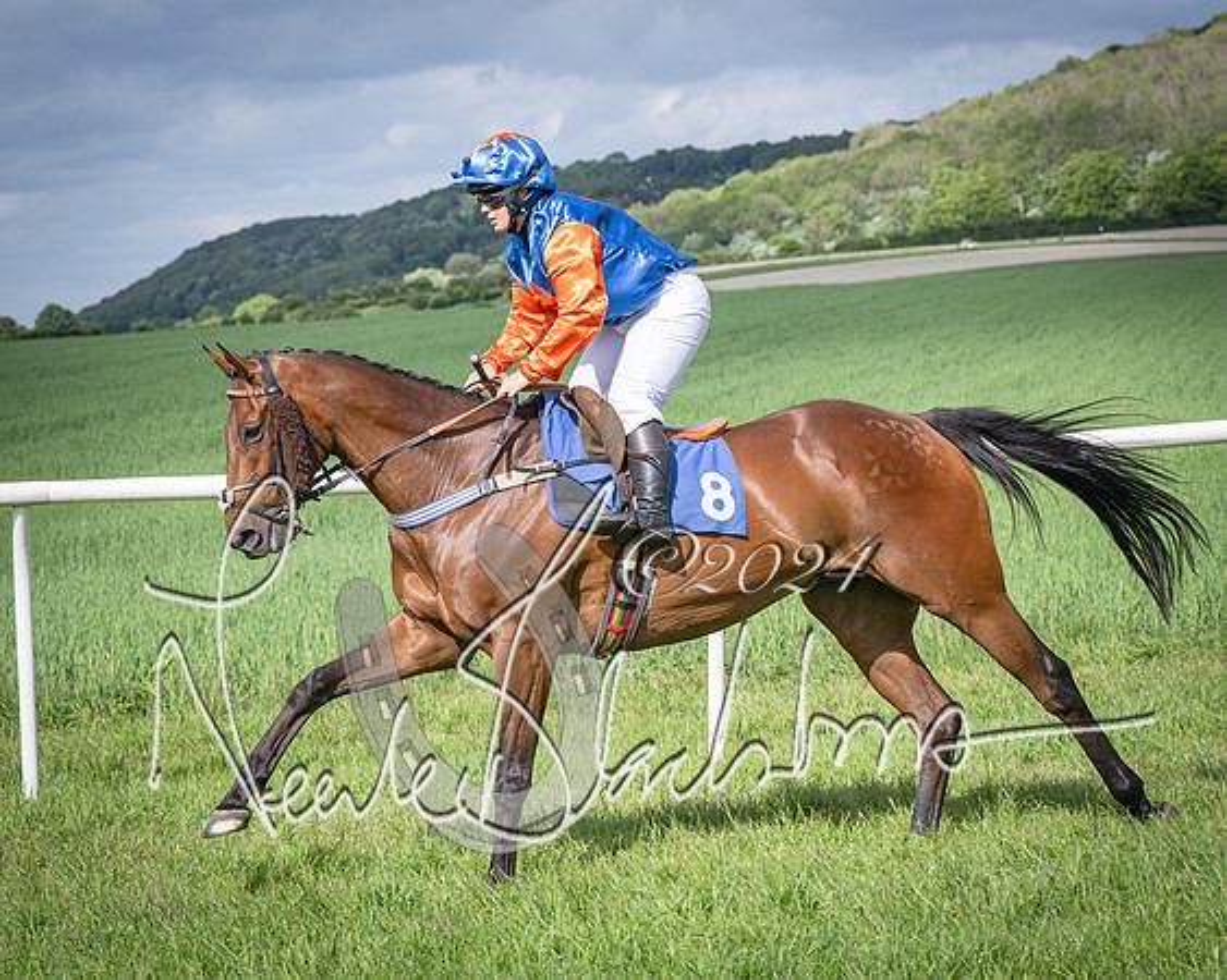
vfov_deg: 12.9
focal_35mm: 119
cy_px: 493
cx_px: 485
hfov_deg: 16.1
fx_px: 4323
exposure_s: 1/2500
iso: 400
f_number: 5
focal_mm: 70
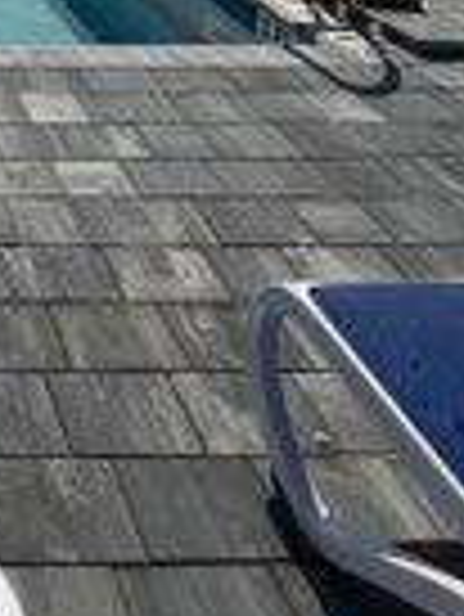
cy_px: -184
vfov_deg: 30.6
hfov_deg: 24.4
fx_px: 874
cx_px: -198
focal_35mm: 49
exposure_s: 1/6173
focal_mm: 2.22
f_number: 2.2
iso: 32
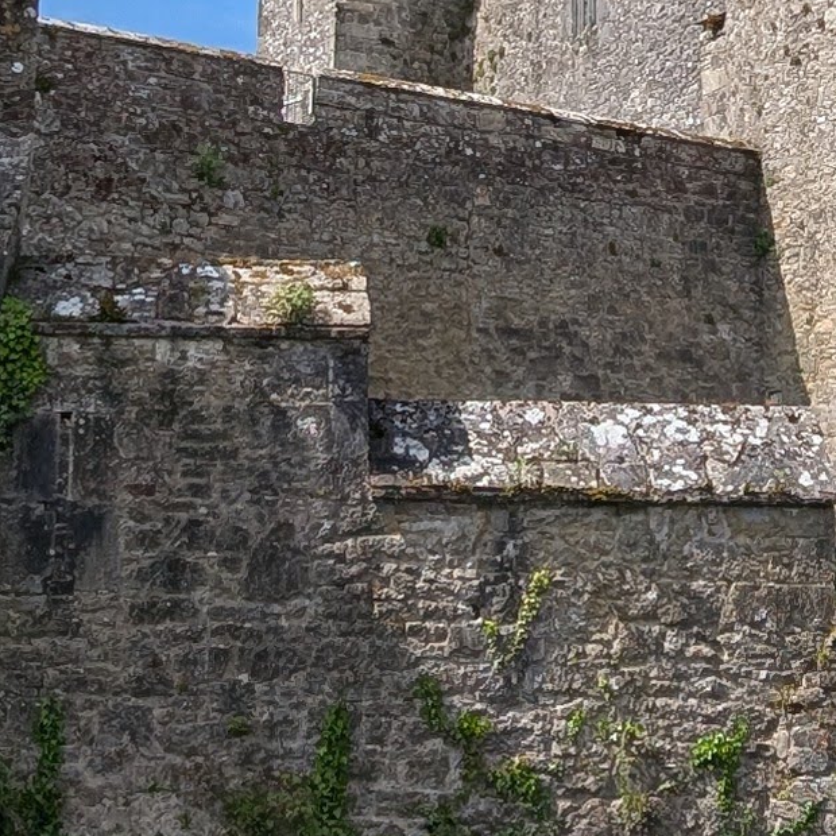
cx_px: 537
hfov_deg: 18.8
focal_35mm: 92
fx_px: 2514
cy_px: 139
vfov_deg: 18.7
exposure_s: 1/2066
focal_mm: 2.35
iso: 52
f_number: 2.2
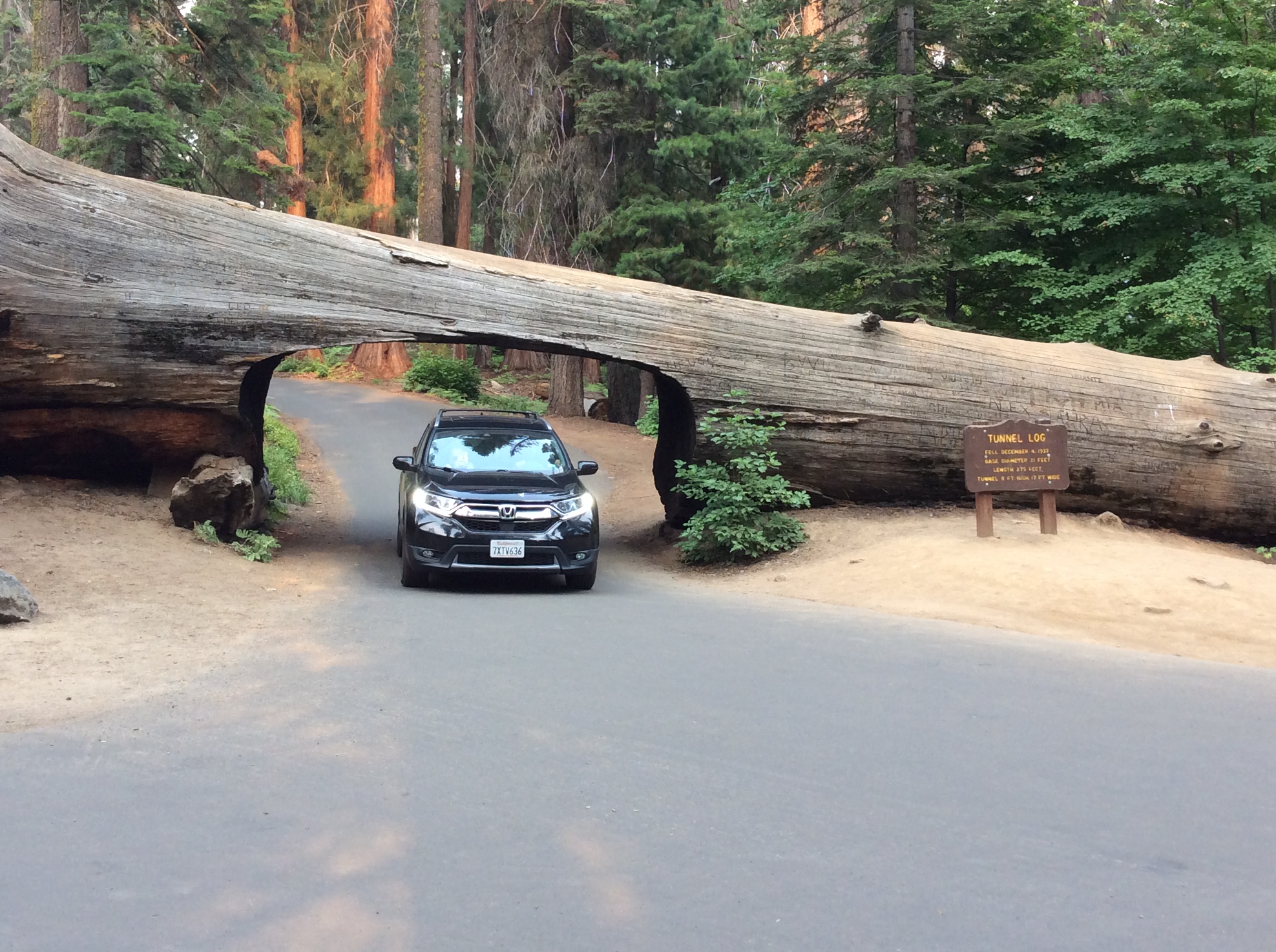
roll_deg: +2.3
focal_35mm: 42
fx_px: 1546
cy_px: 354
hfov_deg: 44.8
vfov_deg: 34.1
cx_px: 602
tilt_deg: +3.6
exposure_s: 1/120
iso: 50
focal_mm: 3.3
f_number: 2.4
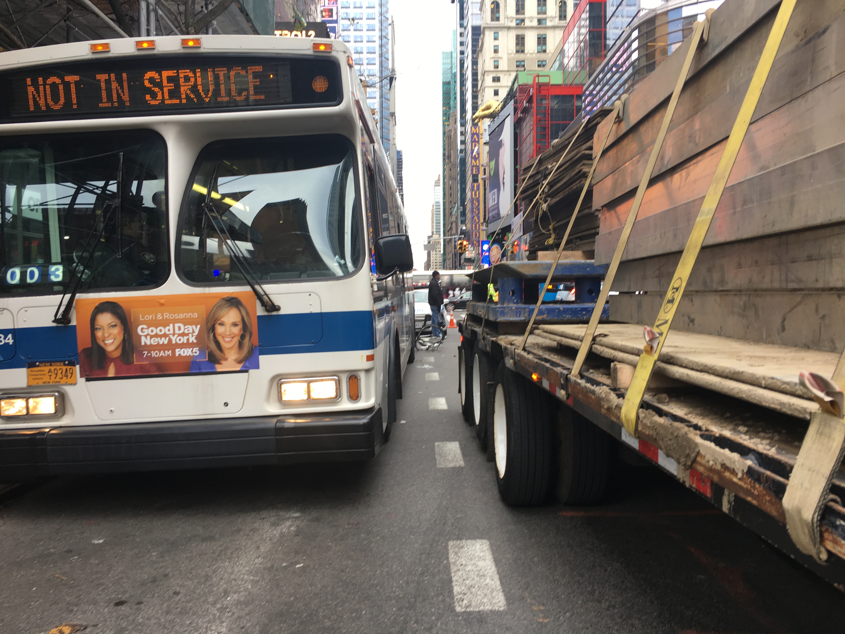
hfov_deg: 61.7
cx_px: 422
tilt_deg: -1.2
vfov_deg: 48.2
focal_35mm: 29
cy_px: 317
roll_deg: +1.0
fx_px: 708
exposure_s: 1/60
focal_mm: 4.15
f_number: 2.2
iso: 25
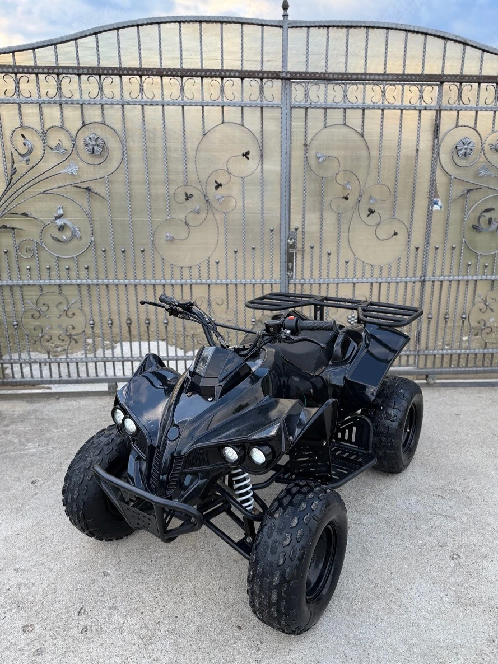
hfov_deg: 51.3
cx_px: 271
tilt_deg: -16.6
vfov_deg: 65.3
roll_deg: -0.6
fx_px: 518
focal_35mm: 27
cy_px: 342
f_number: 1.78
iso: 160
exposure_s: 1/218
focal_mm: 6.76
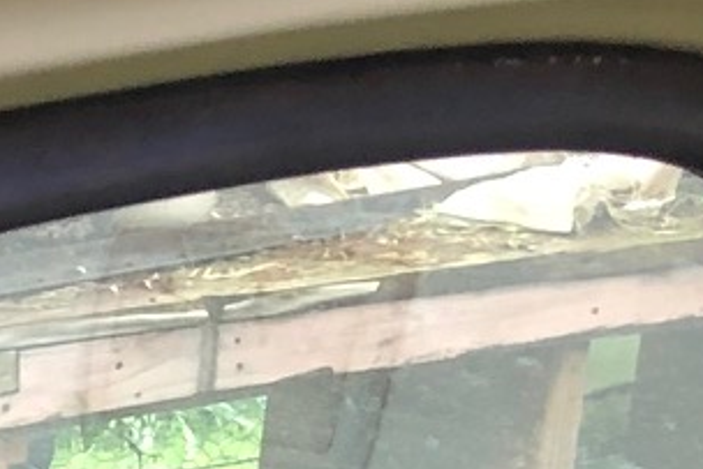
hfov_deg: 10.3
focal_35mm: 193
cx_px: -338
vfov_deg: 6.3
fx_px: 3770
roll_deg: -0.9
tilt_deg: -31.6
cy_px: 1578
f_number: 1.8
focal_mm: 3.99
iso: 20
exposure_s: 1/30
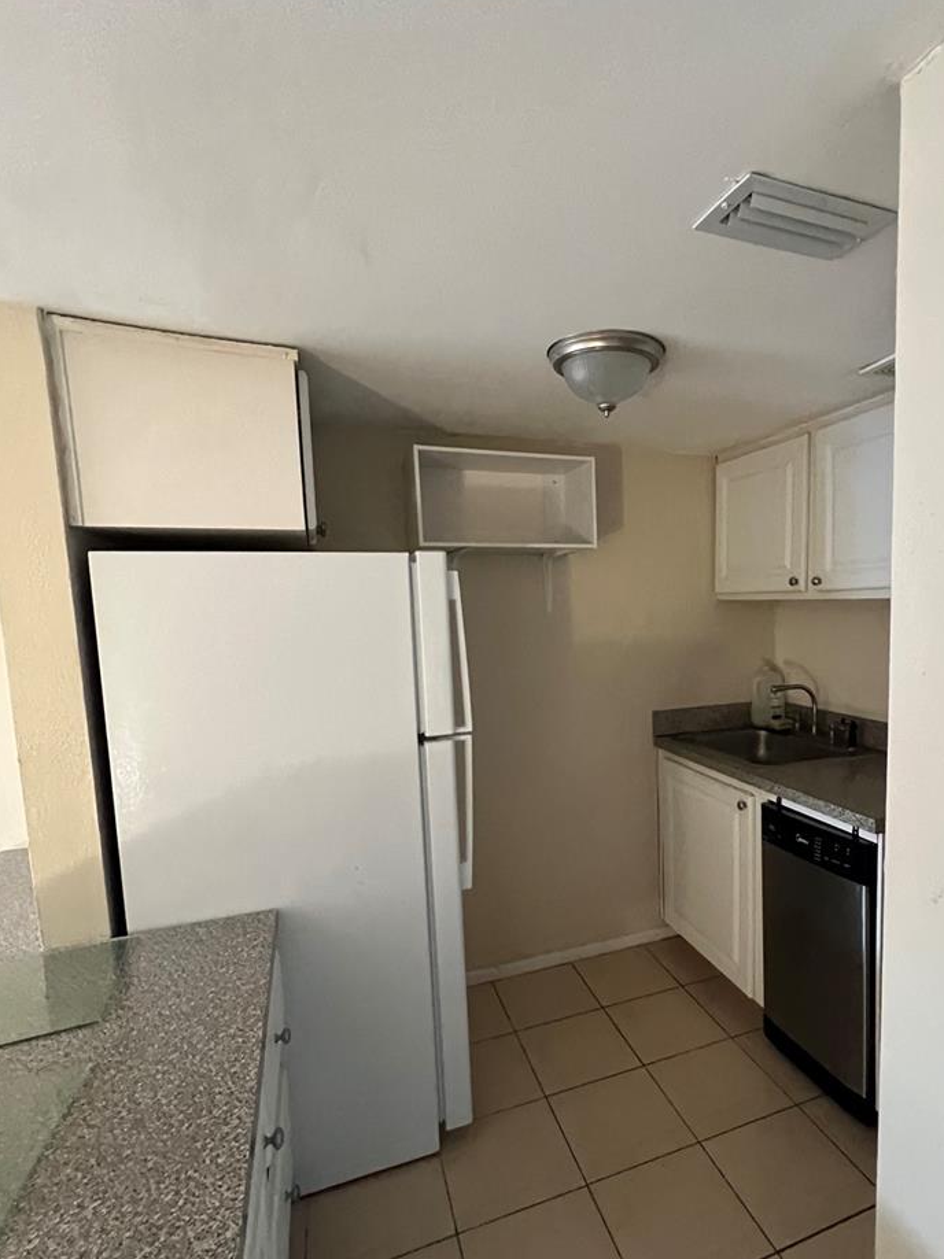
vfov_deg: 90.9
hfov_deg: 73.4
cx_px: 590
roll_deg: +2.2
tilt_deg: -4.5
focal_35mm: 17
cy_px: 678
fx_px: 618
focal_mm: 1.57
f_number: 1.8
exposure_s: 1/60
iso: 1000
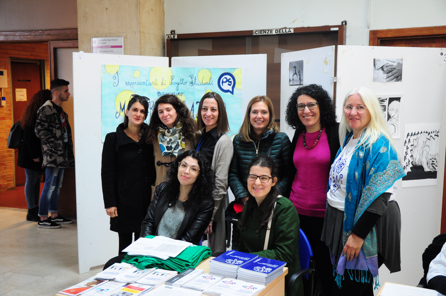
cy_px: 148
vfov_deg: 28.0
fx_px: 594
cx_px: 223
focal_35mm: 48
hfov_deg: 41.2
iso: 640
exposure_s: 1/20
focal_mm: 32
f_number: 4.2
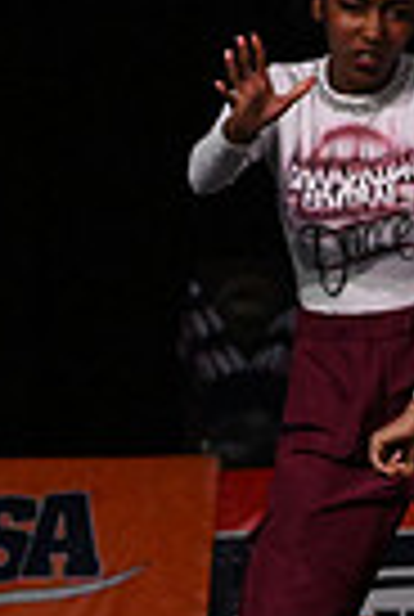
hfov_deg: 2.2
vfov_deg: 3.3
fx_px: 10864
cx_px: 1292
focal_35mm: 633
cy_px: 391
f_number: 4
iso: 6400
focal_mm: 100
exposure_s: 1/1000
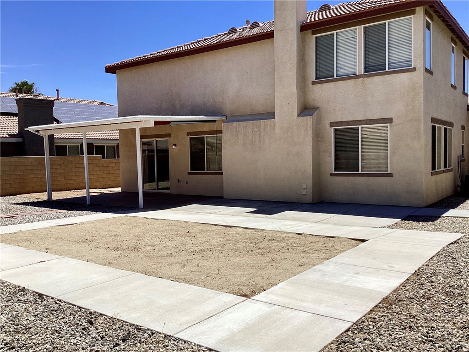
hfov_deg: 58.4
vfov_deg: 45.4
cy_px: 176
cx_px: 234
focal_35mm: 31
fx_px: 420
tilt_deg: -3.2
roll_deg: -0.5
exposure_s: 1/2262
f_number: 2.4
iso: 25
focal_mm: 3.3
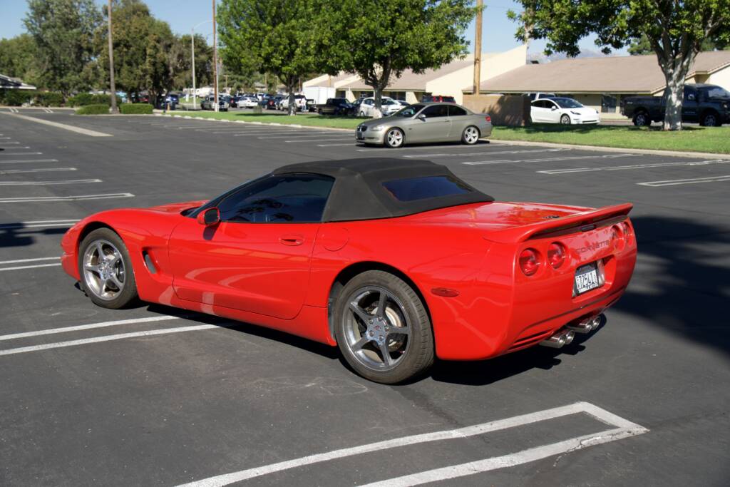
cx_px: 365
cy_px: 244
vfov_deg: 33.0
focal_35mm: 40
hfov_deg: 47.9
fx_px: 821
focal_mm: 27
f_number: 4.5
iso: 100
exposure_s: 1/320
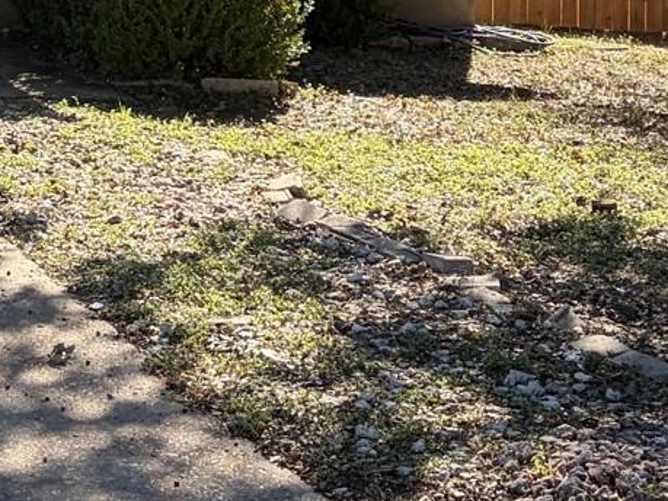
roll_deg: -1.1
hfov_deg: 16.6
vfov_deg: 12.1
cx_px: -3
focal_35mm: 116
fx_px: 2238
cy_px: -280
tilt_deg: +2.7
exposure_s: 1/1550
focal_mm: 5.96
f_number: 1.6
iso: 64
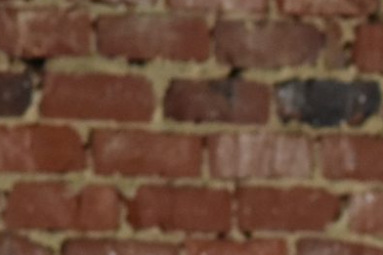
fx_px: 6224
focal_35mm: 585
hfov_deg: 3.5
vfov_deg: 2.3
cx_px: 870
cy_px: 309
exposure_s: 1/320
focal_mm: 85
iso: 2000
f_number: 3.2
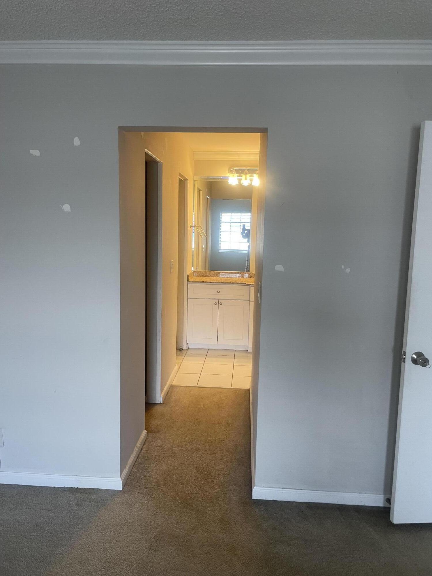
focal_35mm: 26
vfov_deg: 67.3
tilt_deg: -6.8
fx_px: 433
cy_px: 288
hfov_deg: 53.1
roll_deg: -1.8
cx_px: 216
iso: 100
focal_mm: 4.2
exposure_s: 1/60
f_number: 1.6
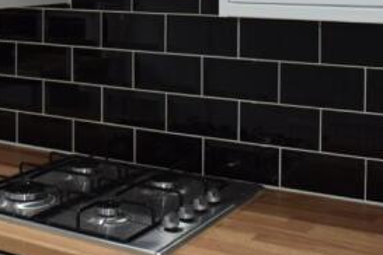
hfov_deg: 27.7
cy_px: -27
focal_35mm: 72
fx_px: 766
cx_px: 96
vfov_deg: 18.2
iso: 800
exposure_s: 1/100
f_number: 5
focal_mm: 20
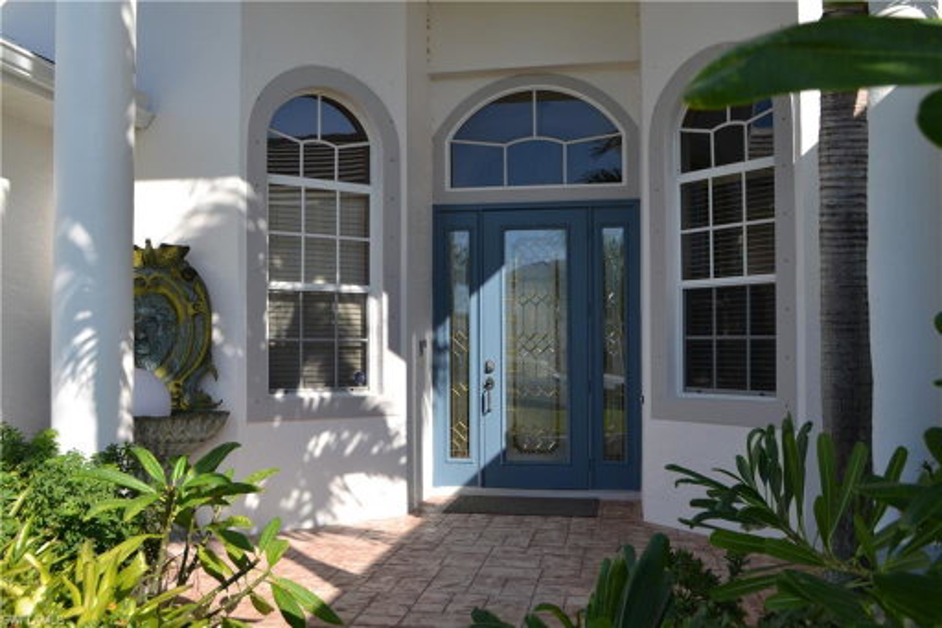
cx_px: 471
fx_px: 863
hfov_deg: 57.2
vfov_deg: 39.9
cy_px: 314
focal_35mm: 33
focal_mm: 22
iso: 100
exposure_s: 1/200
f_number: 7.1
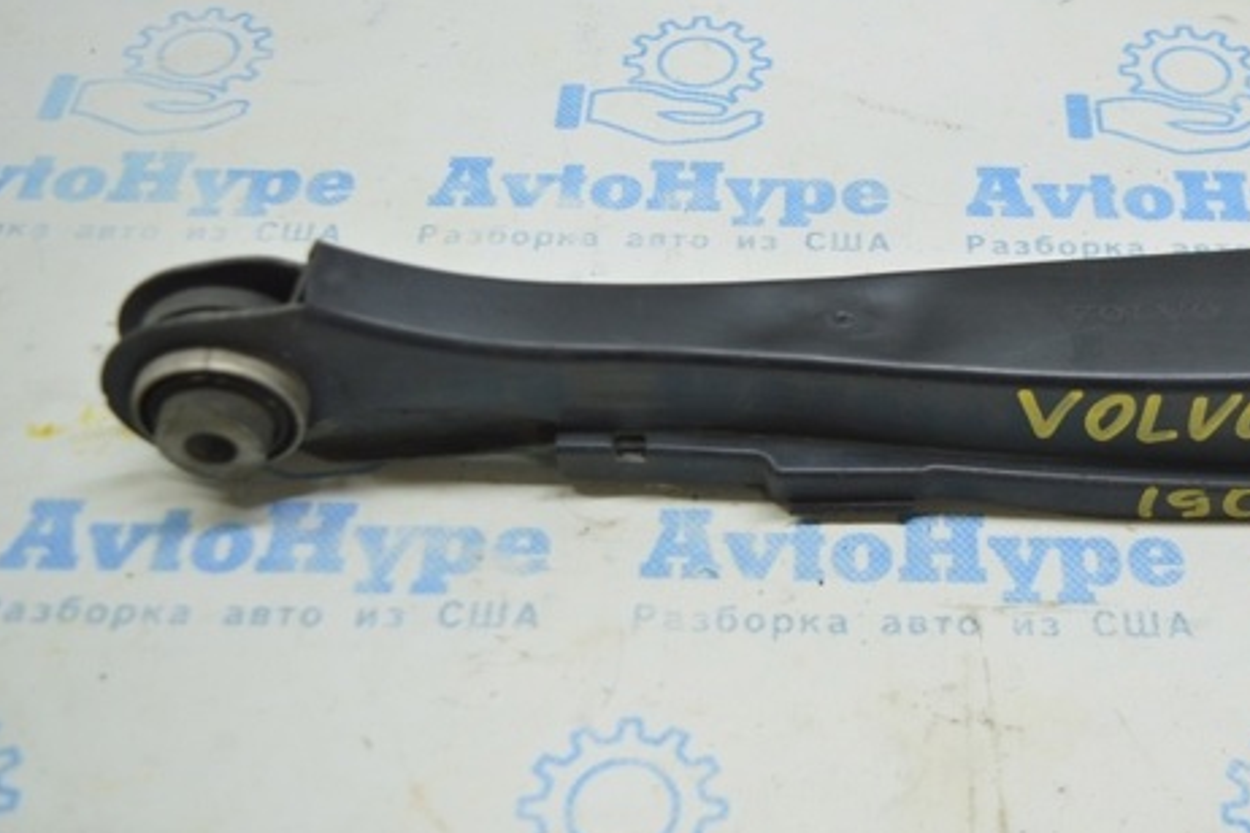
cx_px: 858
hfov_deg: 36.4
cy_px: 345
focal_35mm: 54
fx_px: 1875
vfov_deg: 25.0
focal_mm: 26
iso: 400
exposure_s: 1/40
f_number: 4
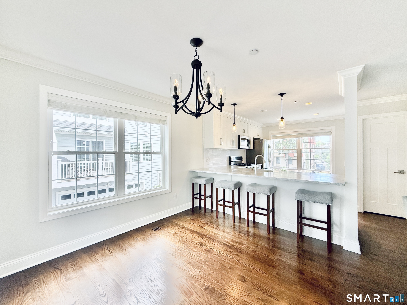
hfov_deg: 102.1
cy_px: 152
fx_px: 165
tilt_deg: +0.6
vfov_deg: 85.7
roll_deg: +0.2
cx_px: 204
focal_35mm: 14
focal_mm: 2.22
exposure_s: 1/99
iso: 80
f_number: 2.2
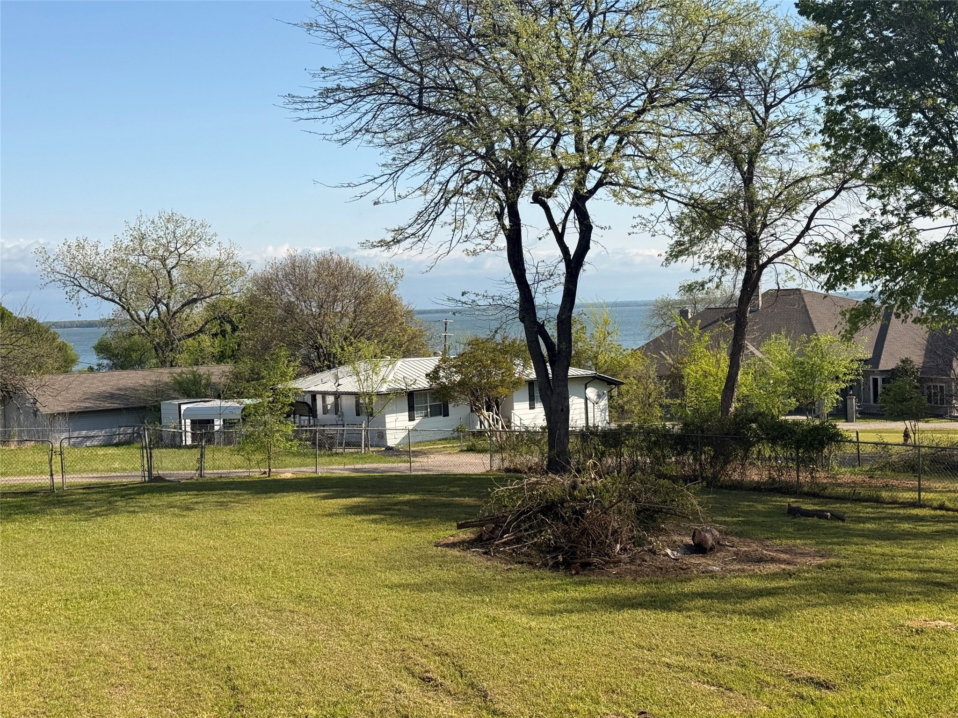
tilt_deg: -2.2
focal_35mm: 48
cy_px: 359
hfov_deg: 39.7
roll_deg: +1.8
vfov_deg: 30.3
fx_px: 1328
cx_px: 479
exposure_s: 1/5208
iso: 64
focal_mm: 6.76
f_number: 1.78
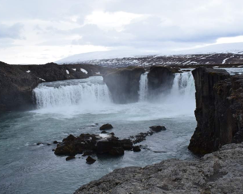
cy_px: 97
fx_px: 295
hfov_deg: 44.8
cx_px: 121
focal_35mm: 41
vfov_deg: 36.5
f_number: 25
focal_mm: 24
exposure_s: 1/200
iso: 450
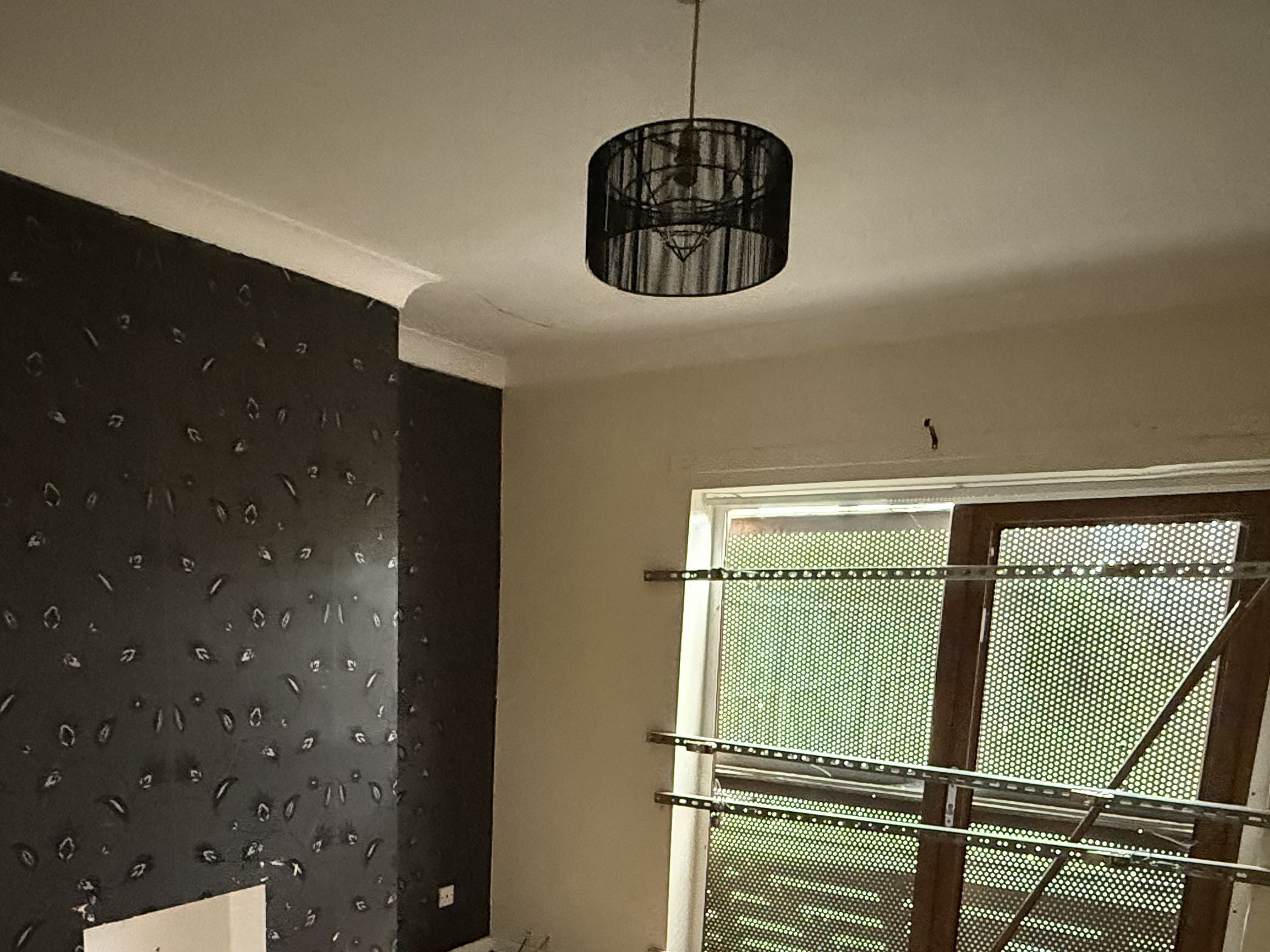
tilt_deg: -9.4
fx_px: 991
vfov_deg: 47.8
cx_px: 534
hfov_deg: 64.9
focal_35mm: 27
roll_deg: -0.8
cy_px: 792
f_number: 2.2
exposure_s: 1/60
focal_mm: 2.22
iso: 1000
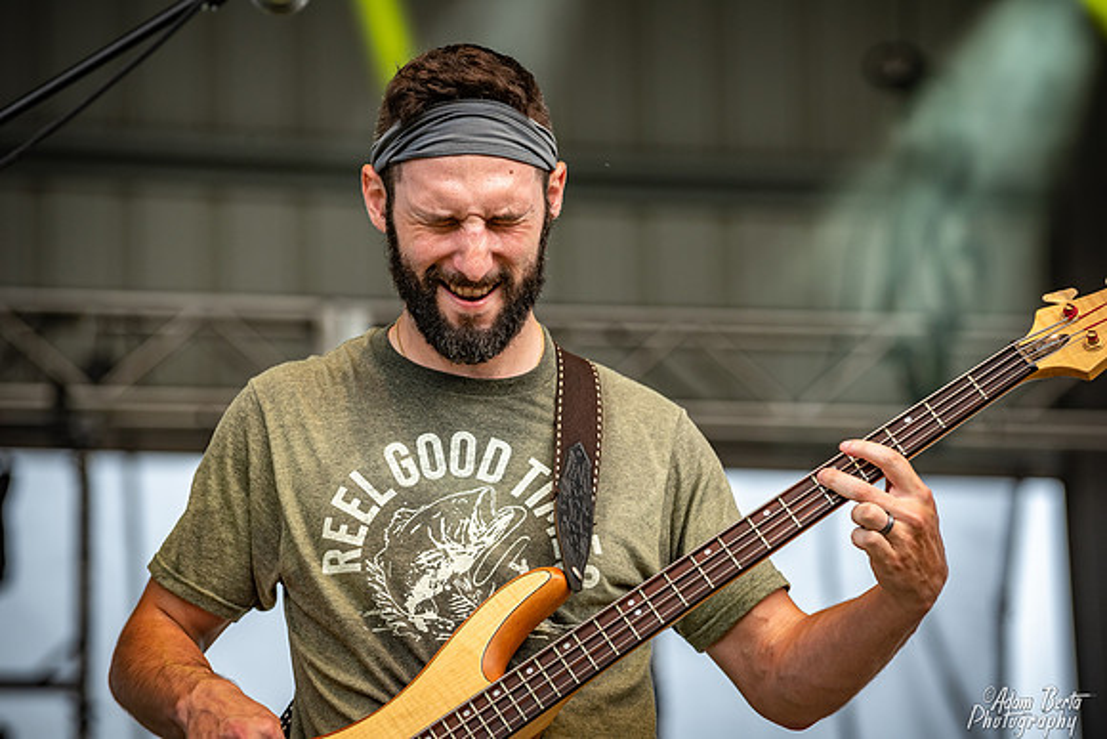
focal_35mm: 200
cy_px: 370
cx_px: 554
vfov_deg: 6.9
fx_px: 6151
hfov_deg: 10.3
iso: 500
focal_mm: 200
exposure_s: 1/250
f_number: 5.6
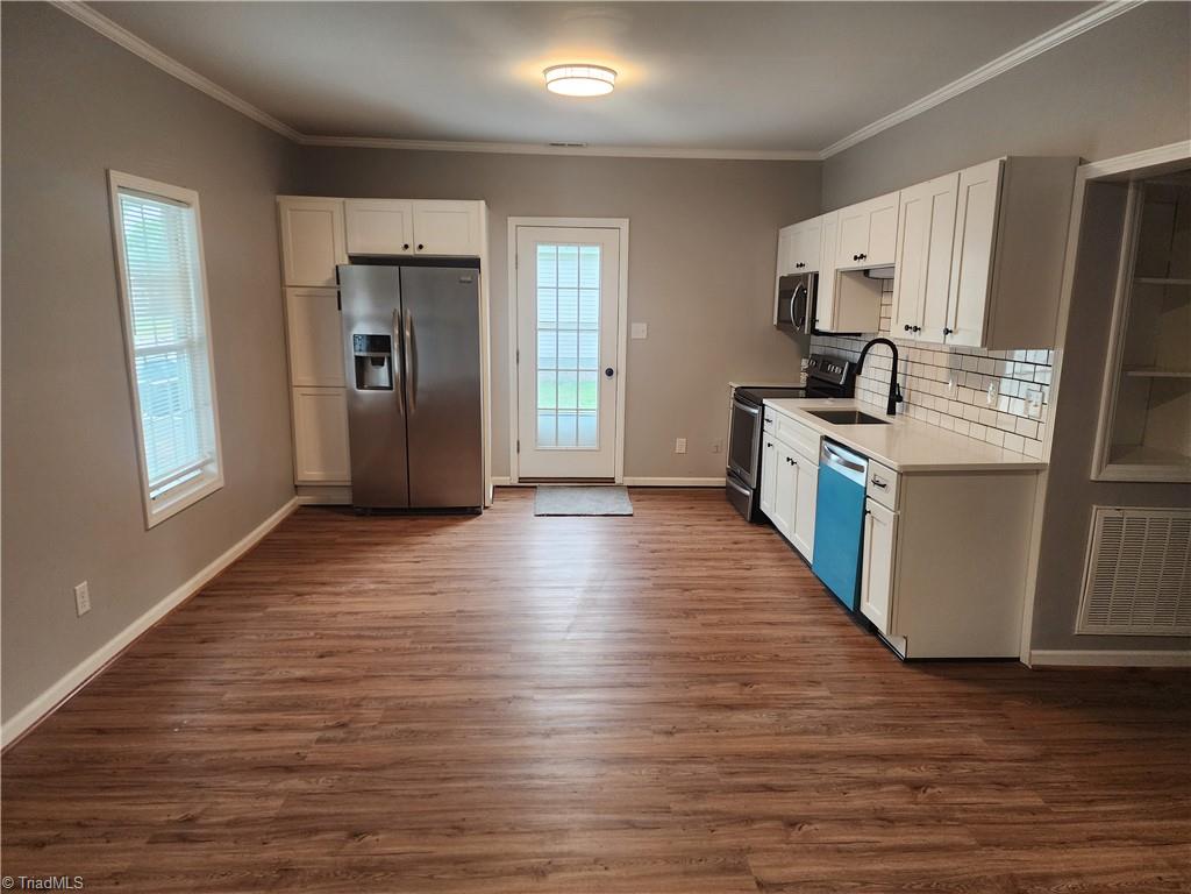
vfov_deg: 58.9
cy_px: 447
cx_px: 596
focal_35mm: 23
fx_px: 791
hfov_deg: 73.9
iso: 250
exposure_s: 1/120
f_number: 1.8
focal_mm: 6.4
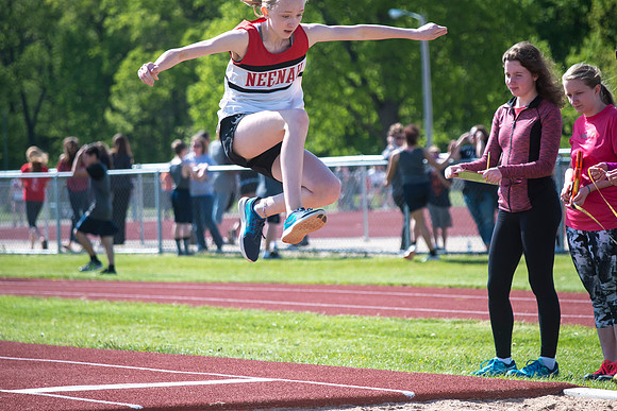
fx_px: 3600
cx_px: 308
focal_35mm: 210
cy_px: 206
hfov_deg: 9.8
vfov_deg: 6.5
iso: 1000
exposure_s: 1/2500
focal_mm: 210
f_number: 6.3
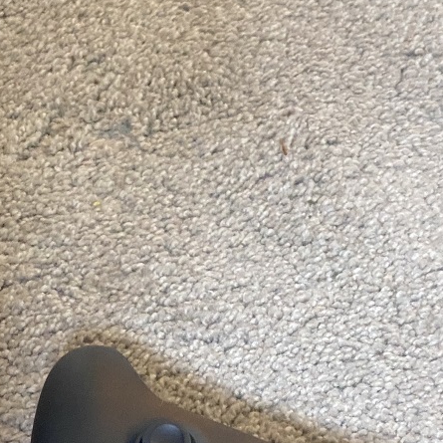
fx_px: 1795
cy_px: 199
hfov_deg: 13.7
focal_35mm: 124
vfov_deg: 14.1
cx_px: -63
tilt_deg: -45.4
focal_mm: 6
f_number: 2
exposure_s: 1/40
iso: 640
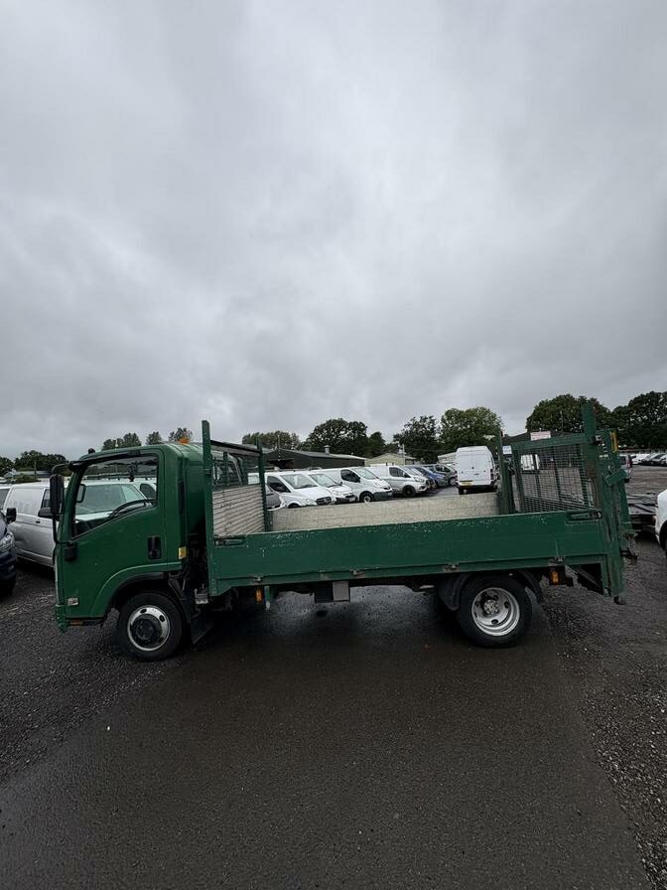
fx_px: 360
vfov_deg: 102.1
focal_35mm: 14
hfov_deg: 85.7
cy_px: 445
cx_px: 334
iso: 50
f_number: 2.2
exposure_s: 1/2208
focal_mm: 2.22
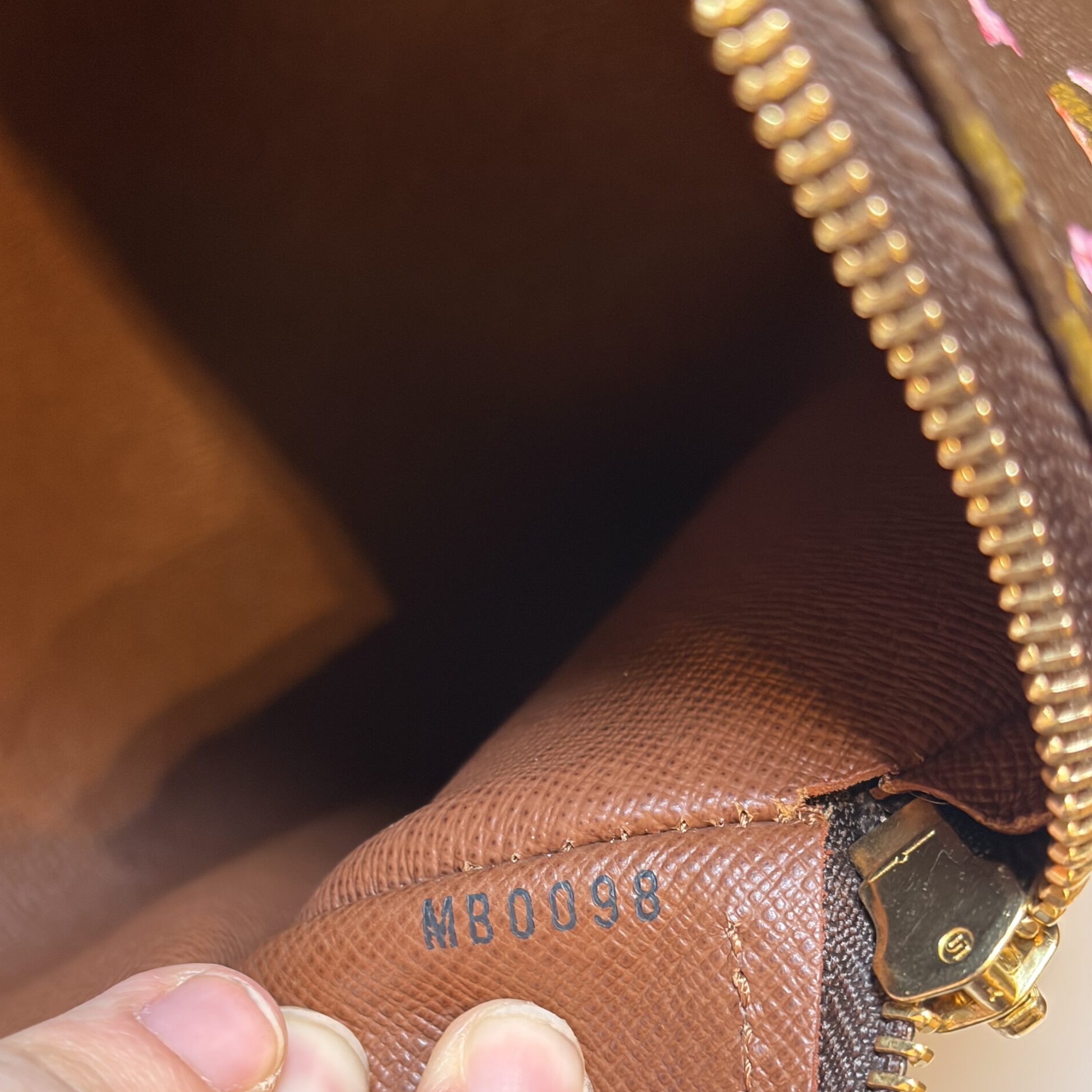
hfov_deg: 27.7
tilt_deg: -77.1
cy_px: 681
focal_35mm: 62
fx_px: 2213
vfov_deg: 27.6
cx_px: 541
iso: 160
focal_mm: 5.96
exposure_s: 1/33
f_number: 1.6
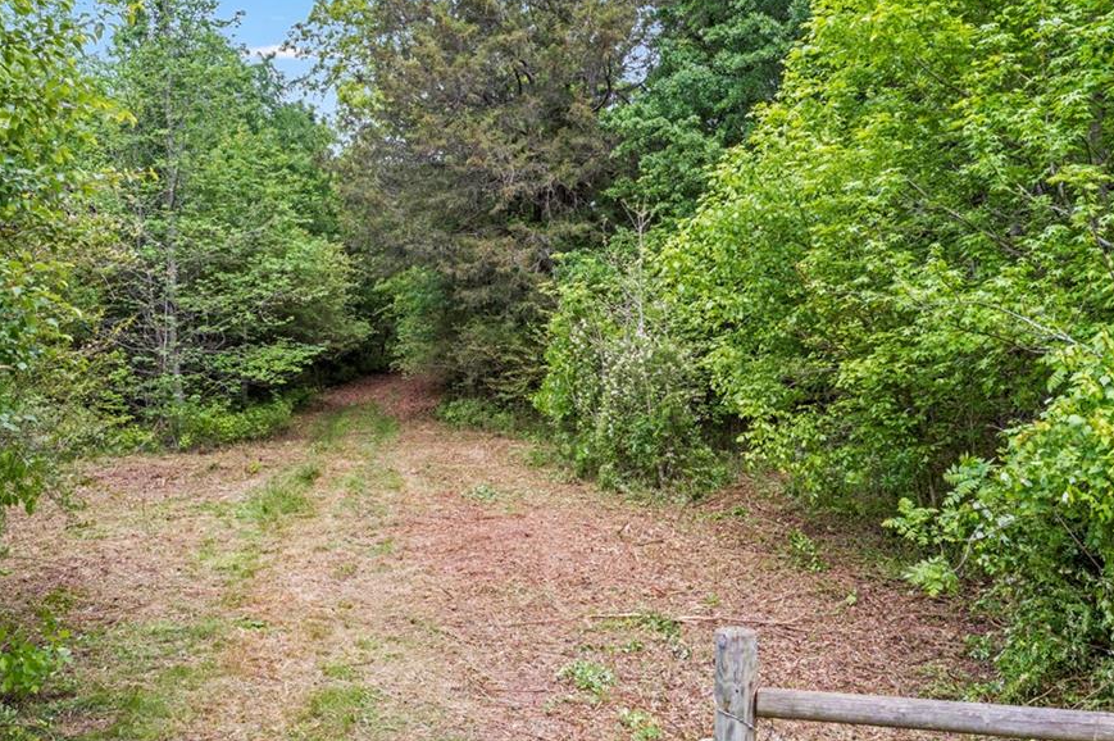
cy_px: 360
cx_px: 528
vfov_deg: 39.9
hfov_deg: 57.2
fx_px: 1020
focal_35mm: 33
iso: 100
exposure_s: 1/80
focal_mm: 10.26
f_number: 6.3
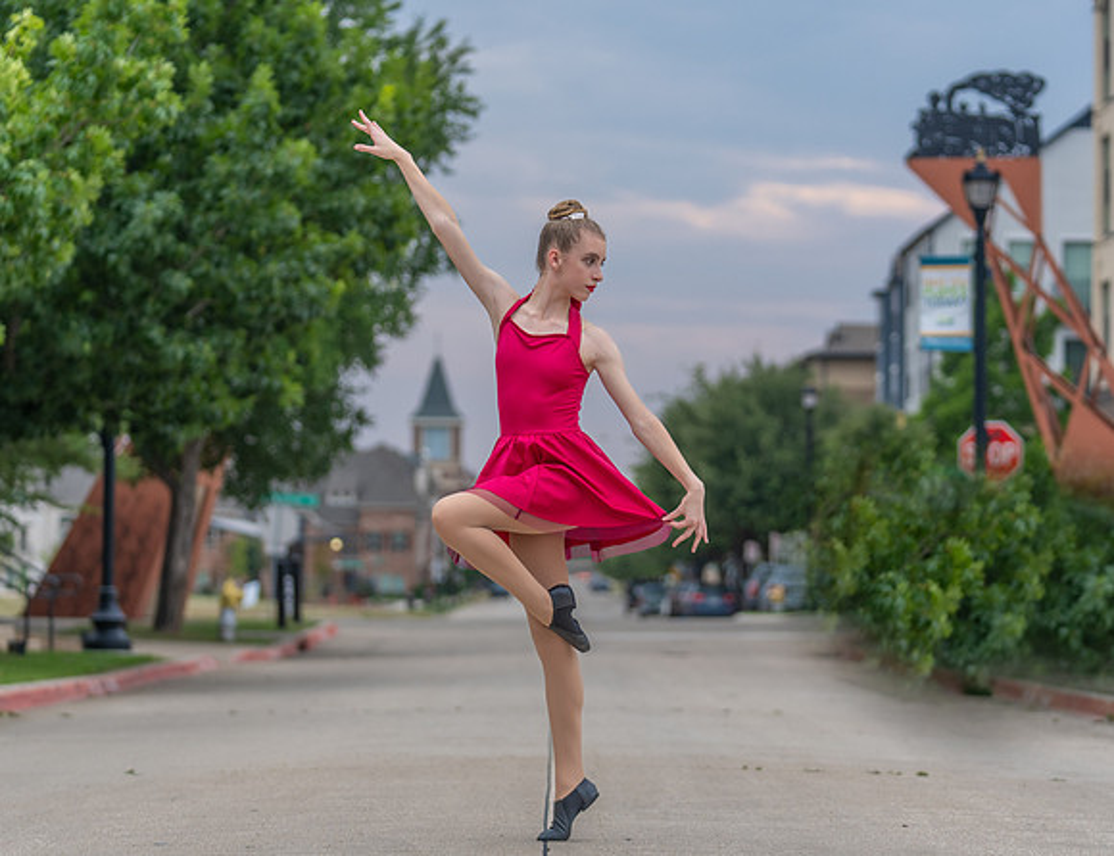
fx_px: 3790
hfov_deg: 16.7
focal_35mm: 117
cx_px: 573
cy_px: 484
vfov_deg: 12.9
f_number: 2.8
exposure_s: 1/320
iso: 160
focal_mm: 91
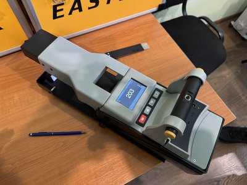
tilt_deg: -63.1
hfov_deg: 71.6
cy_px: 92
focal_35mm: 24
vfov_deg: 56.8
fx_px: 171
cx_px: 124
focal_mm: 6.76
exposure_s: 1/58
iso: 800
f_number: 1.78
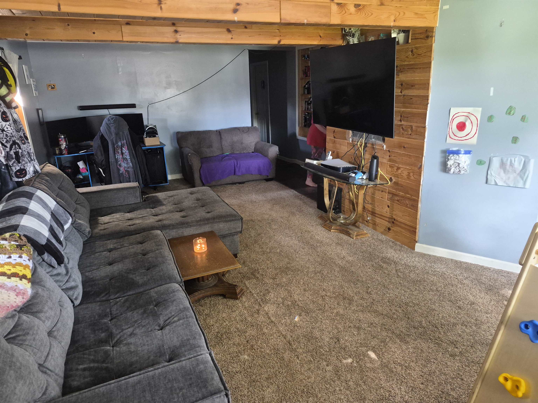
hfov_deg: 73.9
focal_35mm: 23
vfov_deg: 58.9
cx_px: 269
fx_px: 357
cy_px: 202
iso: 800
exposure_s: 1/120
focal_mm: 5.4
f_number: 1.8
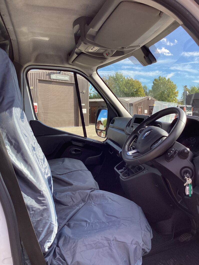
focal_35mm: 31
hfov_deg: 45.5
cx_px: 100
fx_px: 238
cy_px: 132
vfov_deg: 58.3
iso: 25
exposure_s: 1/255
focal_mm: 3.3
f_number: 2.4
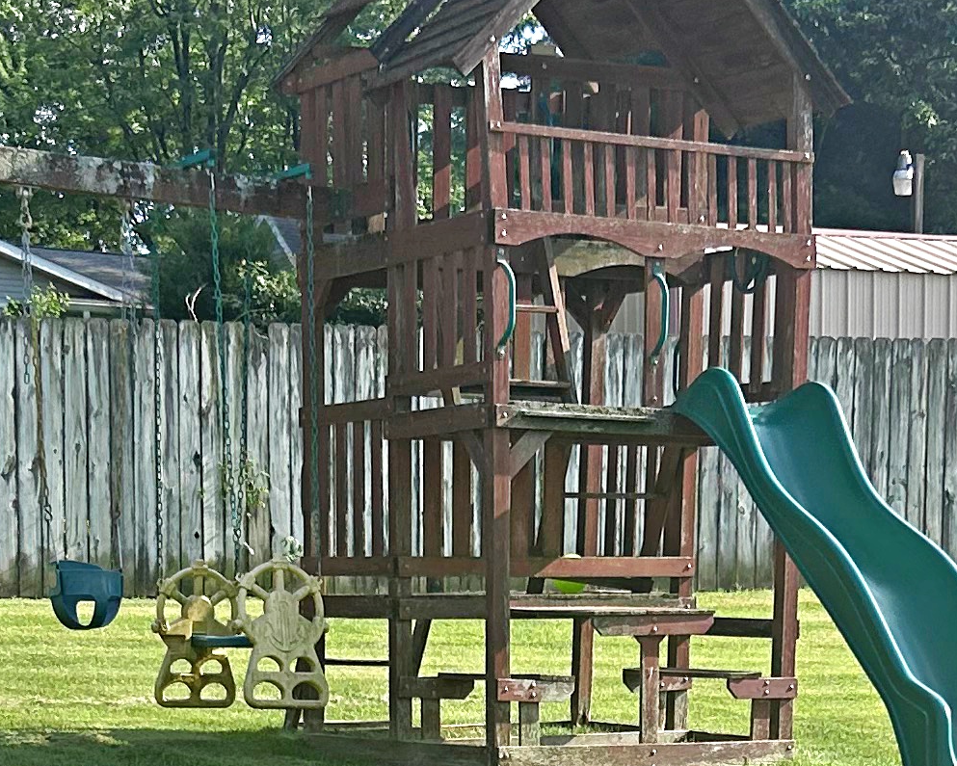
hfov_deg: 18.6
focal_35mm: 103
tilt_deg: -7.6
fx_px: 2918
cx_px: 554
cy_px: 1104
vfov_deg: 14.1
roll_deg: -0.8
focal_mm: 5.7
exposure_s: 1/1901
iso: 50
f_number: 1.5
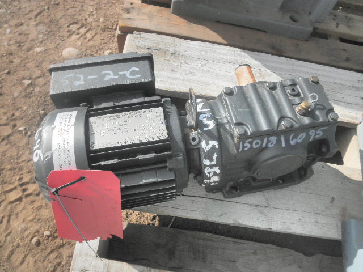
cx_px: 182
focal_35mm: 28
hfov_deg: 63.4
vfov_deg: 49.7
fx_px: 294
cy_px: 136
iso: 64
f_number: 8.5
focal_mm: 5
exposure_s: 1/200
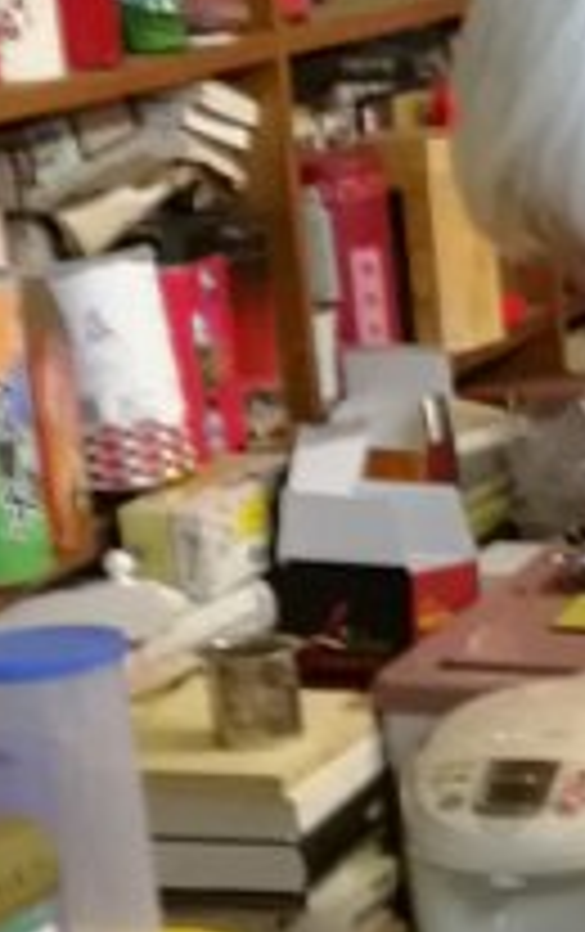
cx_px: 1084
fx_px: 3330
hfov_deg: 9.5
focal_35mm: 131
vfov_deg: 15.0
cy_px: 1315
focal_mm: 3.84
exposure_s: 1/24
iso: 400
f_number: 2.2
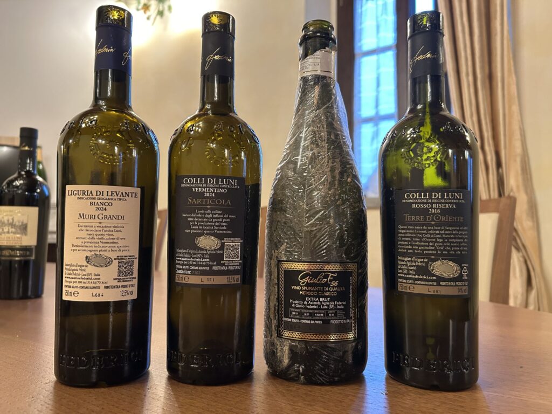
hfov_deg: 67.3
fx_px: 415
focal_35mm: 26
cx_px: 276
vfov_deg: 53.1
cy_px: 207
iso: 320
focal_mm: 5.7
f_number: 1.5
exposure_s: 1/50
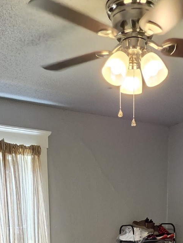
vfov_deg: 33.1
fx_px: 331
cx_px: 115
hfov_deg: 30.8
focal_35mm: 47
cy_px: 292
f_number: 1.9
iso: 200
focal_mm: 2.2
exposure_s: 1/120
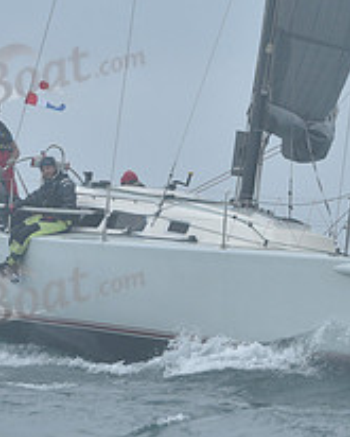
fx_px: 6832
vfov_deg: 3.7
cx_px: 257
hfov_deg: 2.9
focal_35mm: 528
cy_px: 169
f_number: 6.3
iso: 320
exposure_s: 1/800
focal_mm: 200
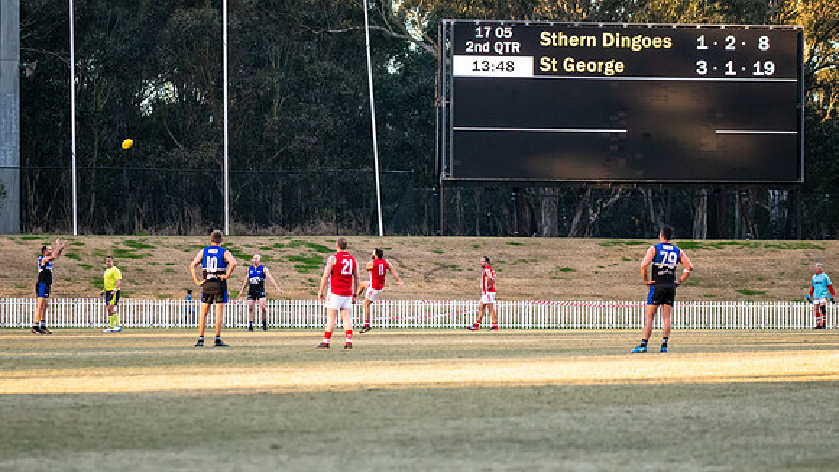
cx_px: 413
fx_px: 4217
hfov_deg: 11.4
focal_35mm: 190
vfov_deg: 6.4
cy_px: 232
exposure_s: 1/1600
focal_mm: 145
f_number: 2.8
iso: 2000
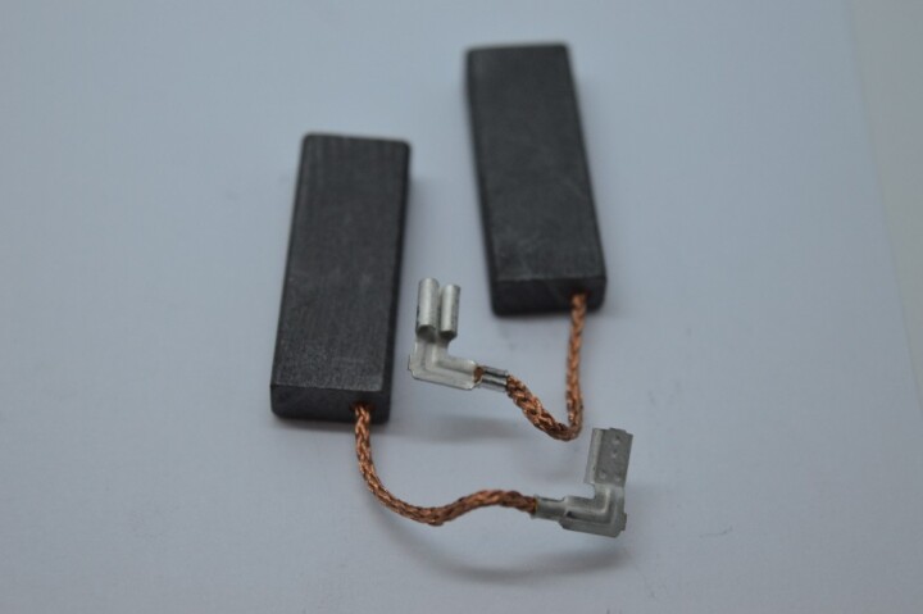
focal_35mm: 82
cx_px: 462
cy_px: 307
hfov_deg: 24.6
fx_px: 2114
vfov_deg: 16.5
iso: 320
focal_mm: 55
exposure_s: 1/125
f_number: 5.6
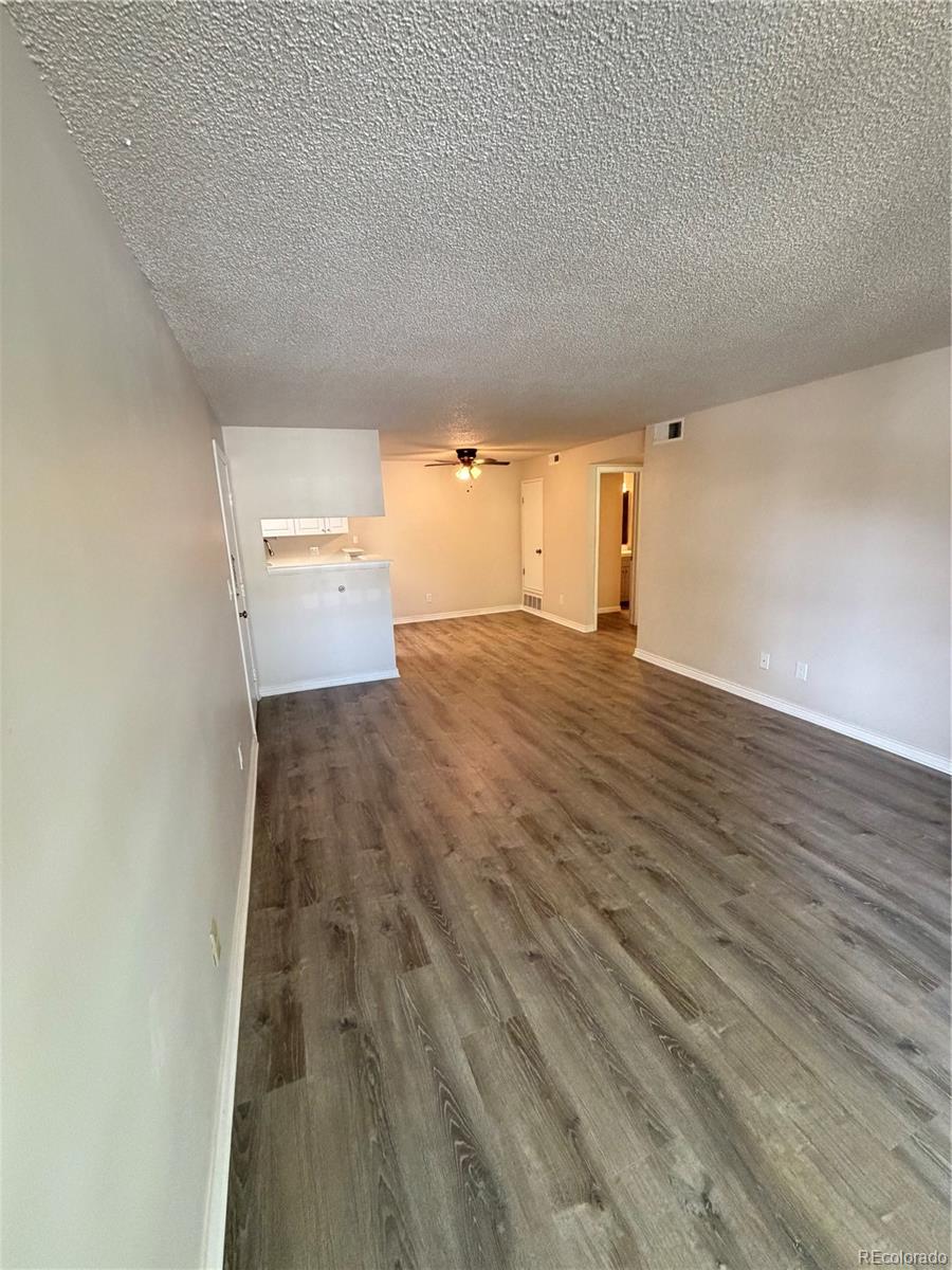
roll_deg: +1.7
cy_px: 635
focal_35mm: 14
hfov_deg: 85.7
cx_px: 476
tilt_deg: -12.7
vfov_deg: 102.1
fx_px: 513
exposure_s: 1/60
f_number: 2.2
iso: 500
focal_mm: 2.22
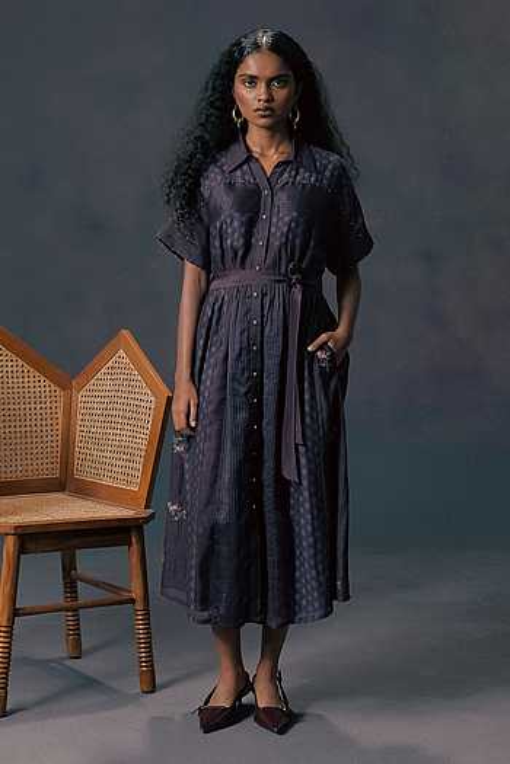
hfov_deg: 25.5
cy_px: 382
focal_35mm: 53
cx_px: 255
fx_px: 1126
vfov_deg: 37.5
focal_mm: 35
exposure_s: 1/125
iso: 2000
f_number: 6.4
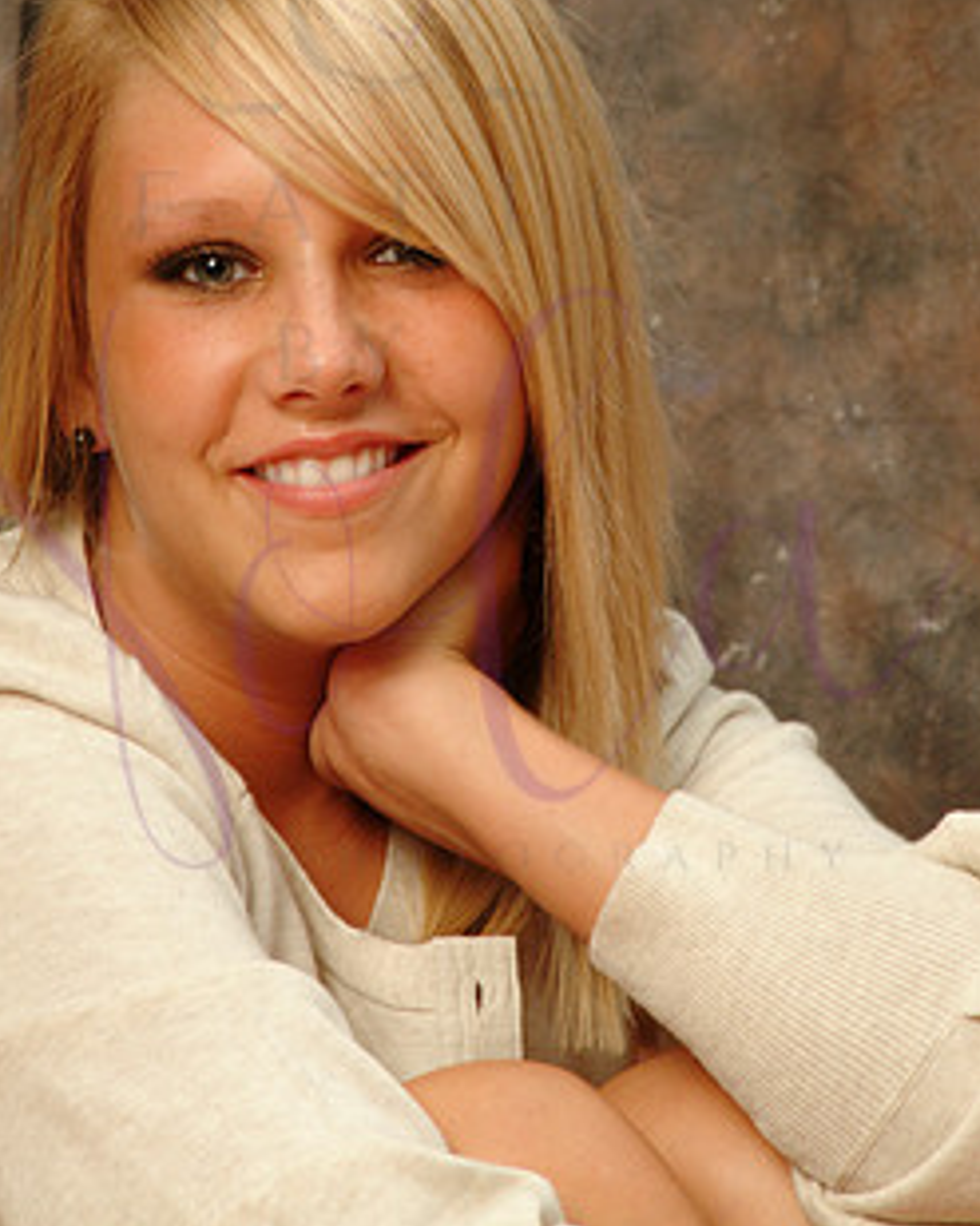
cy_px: 345
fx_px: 14872
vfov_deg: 4.7
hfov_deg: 3.8
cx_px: 395
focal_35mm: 410
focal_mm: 200
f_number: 11
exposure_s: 1/125
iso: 400
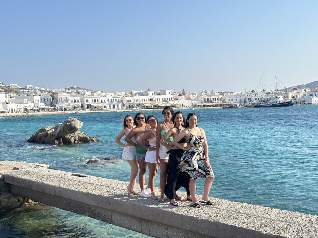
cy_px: 119
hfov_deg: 39.7
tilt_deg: -2.0
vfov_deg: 30.3
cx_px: 159
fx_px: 441
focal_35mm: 48
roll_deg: +0.8
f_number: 1.78
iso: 64
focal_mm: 6.86
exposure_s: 1/2358
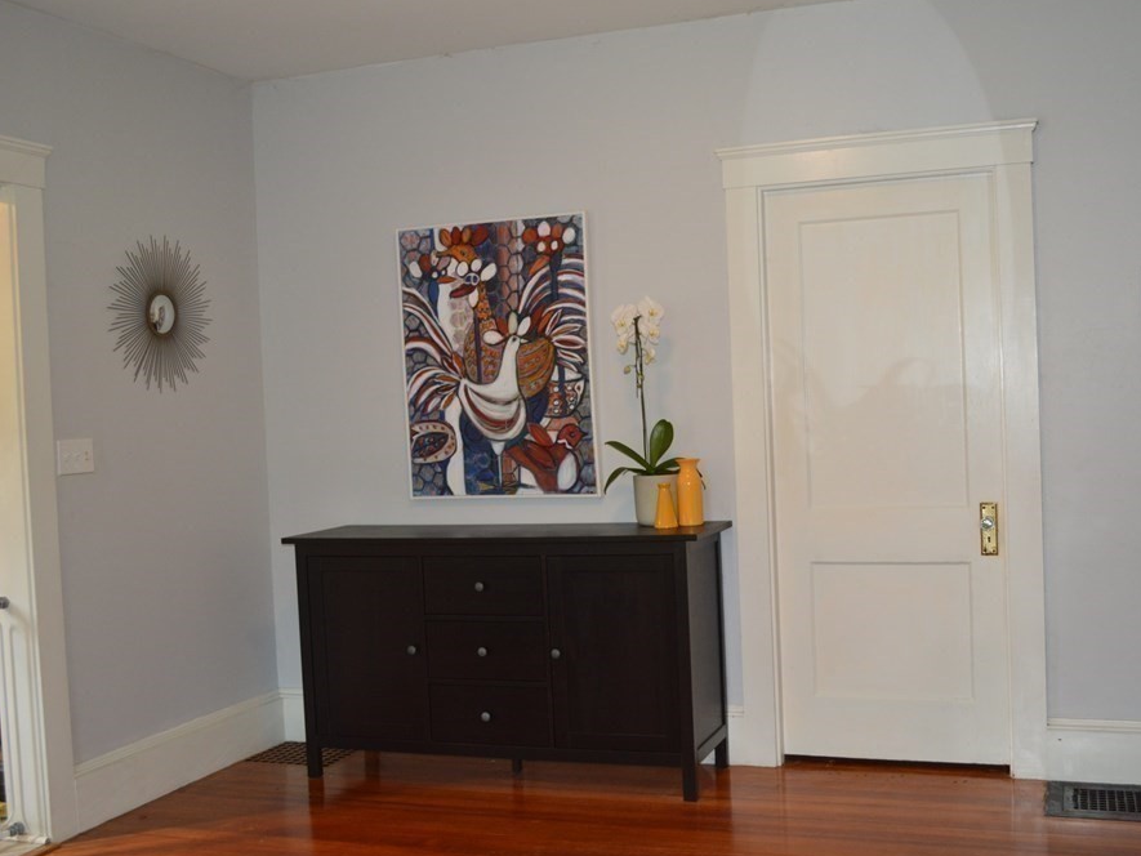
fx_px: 1319
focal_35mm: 40
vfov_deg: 36.0
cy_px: 435
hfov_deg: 46.7
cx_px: 629
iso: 900
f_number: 4
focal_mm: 24
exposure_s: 1/60
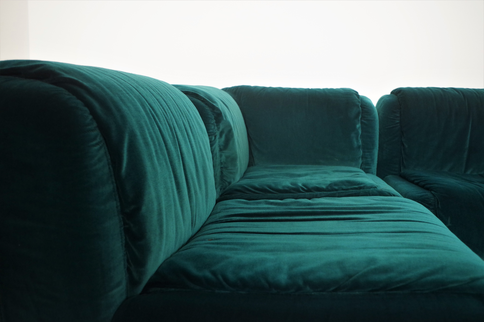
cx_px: 242
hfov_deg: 60.3
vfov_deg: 42.3
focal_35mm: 31
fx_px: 417
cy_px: 161
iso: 1600
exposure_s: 1/60
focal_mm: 21.25
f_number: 4
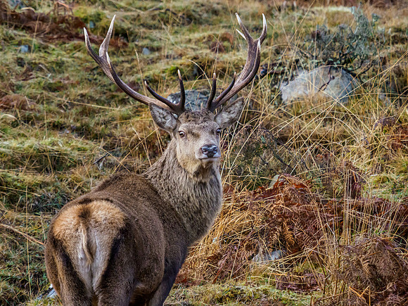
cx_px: 204
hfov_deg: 3.3
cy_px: 153
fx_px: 7084
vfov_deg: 2.5
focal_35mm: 601
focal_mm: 300
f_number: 6.3
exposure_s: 1/640
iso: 4000
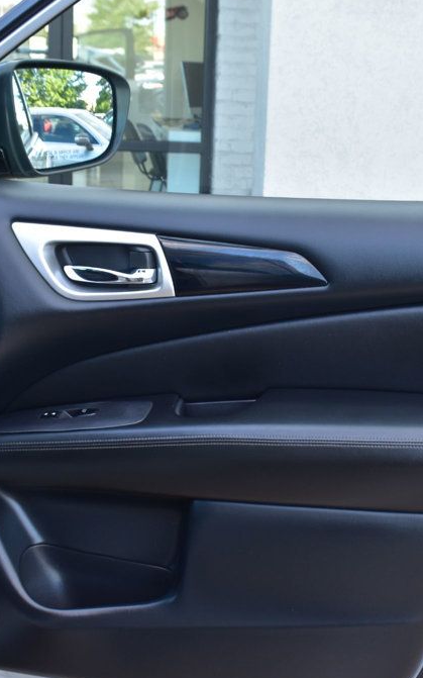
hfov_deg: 23.0
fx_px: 1034
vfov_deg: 36.3
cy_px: 342
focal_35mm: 56
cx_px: 279
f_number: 8
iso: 400
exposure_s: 1/50
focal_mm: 24
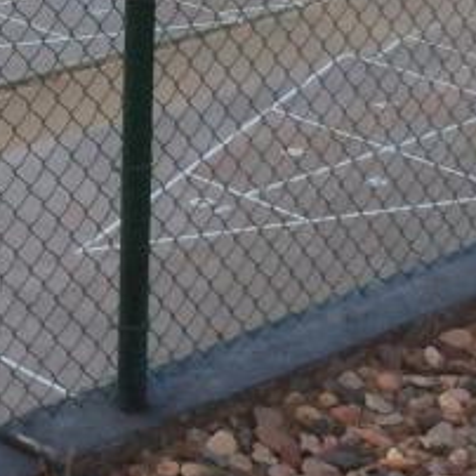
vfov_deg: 11.7
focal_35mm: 144
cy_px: -177
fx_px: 2240
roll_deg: +2.7
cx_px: -422
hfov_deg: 11.2
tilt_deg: -13.6
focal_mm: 3.3
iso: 32
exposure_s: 1/203
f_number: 2.4
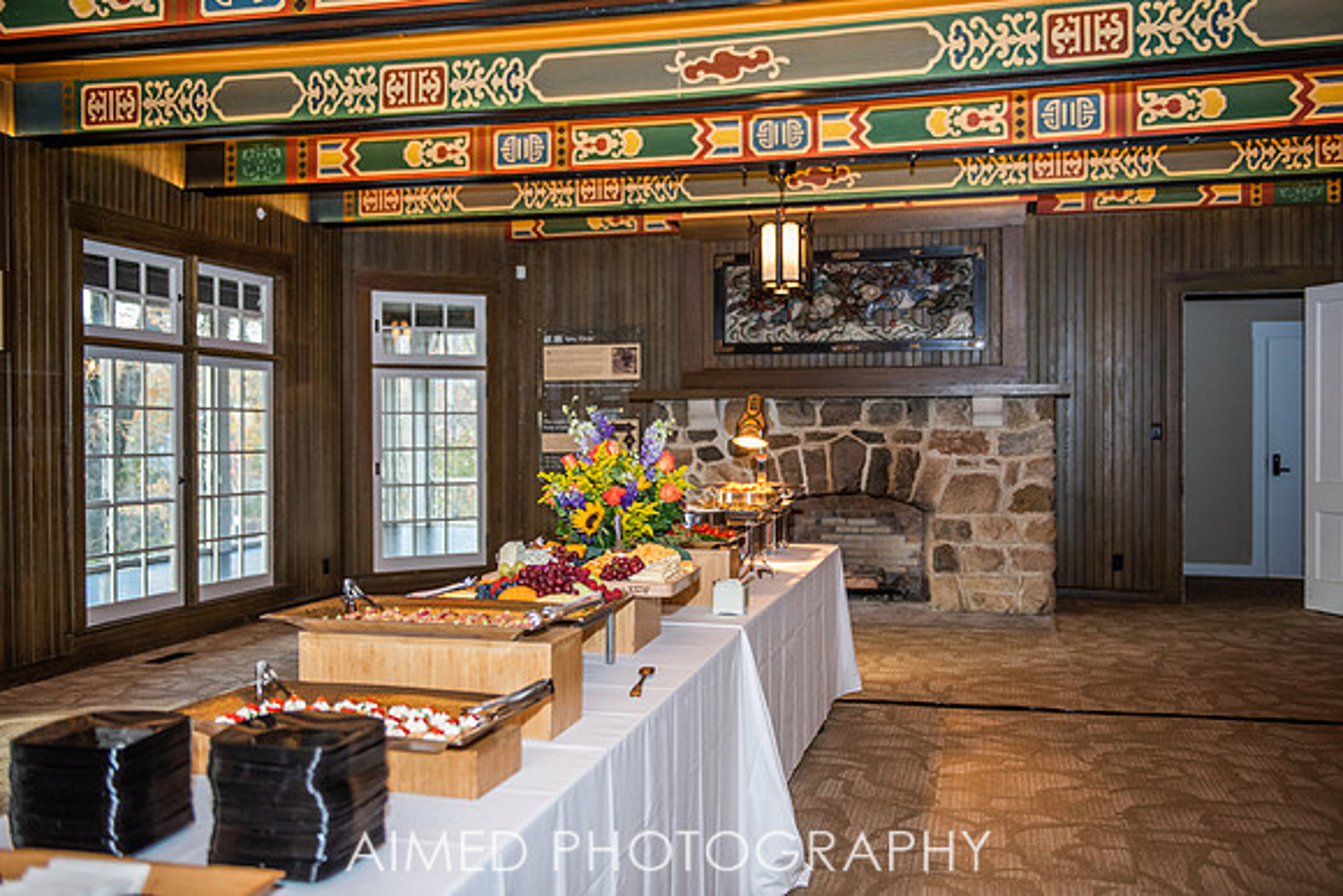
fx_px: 1230
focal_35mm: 33
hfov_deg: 57.3
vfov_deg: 40.0
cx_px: 683
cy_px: 448
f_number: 2.8
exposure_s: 1/250
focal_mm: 32
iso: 1000
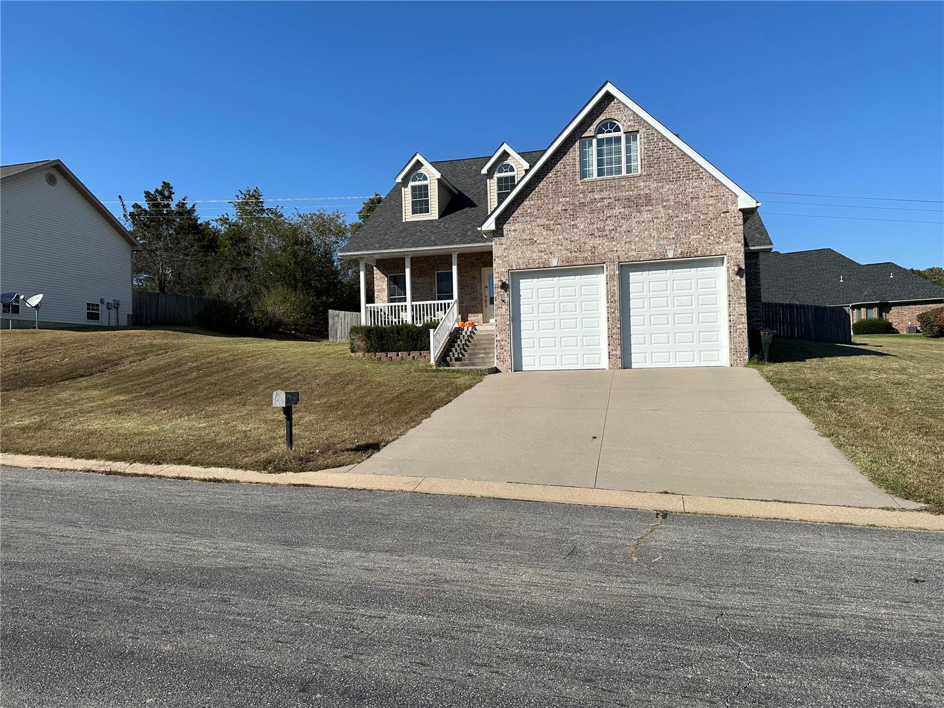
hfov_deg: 71.6
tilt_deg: +1.6
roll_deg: +1.0
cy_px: 354
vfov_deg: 56.8
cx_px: 472
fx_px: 654
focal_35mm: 24
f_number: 1.78
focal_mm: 6.86
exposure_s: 1/6211
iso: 80
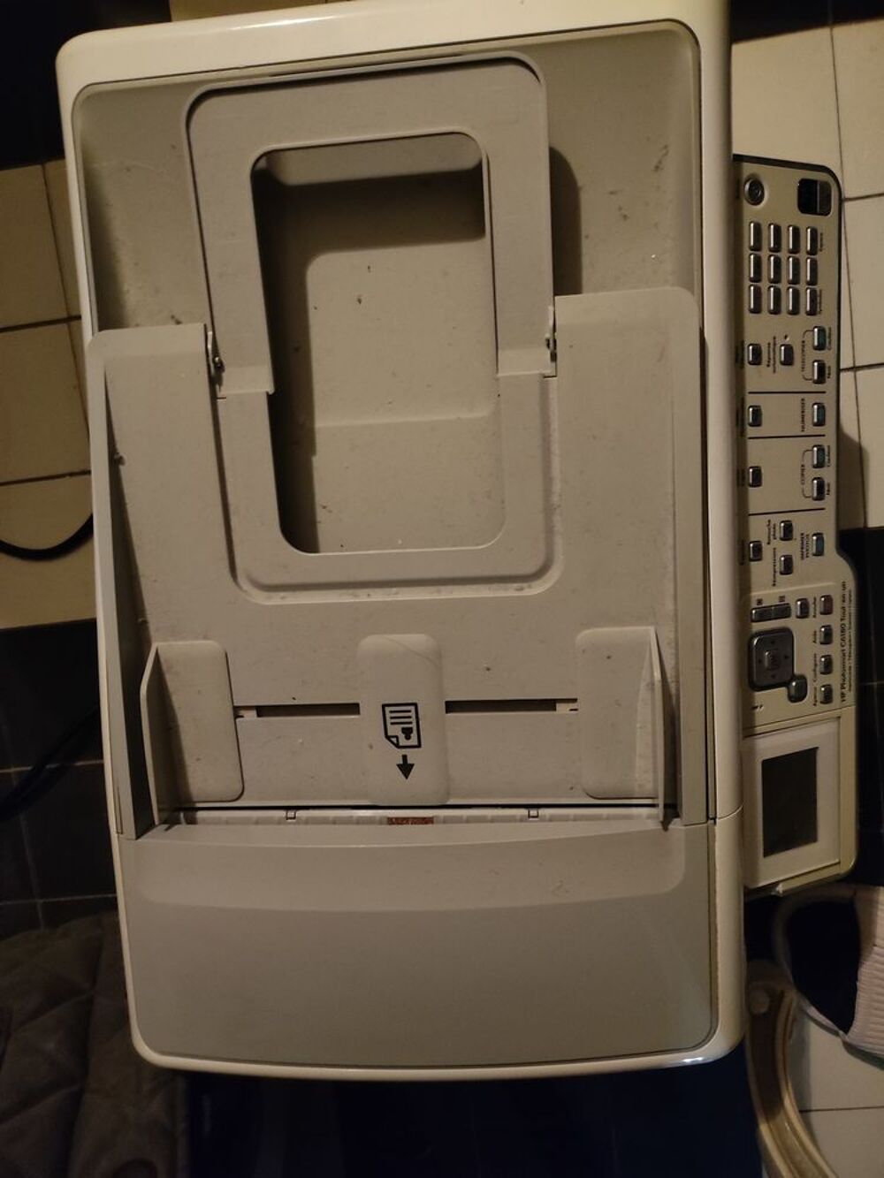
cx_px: 442
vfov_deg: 69.4
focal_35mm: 25
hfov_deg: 54.9
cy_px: 589
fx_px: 851
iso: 3007
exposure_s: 1/17
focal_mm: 4.7
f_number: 1.79
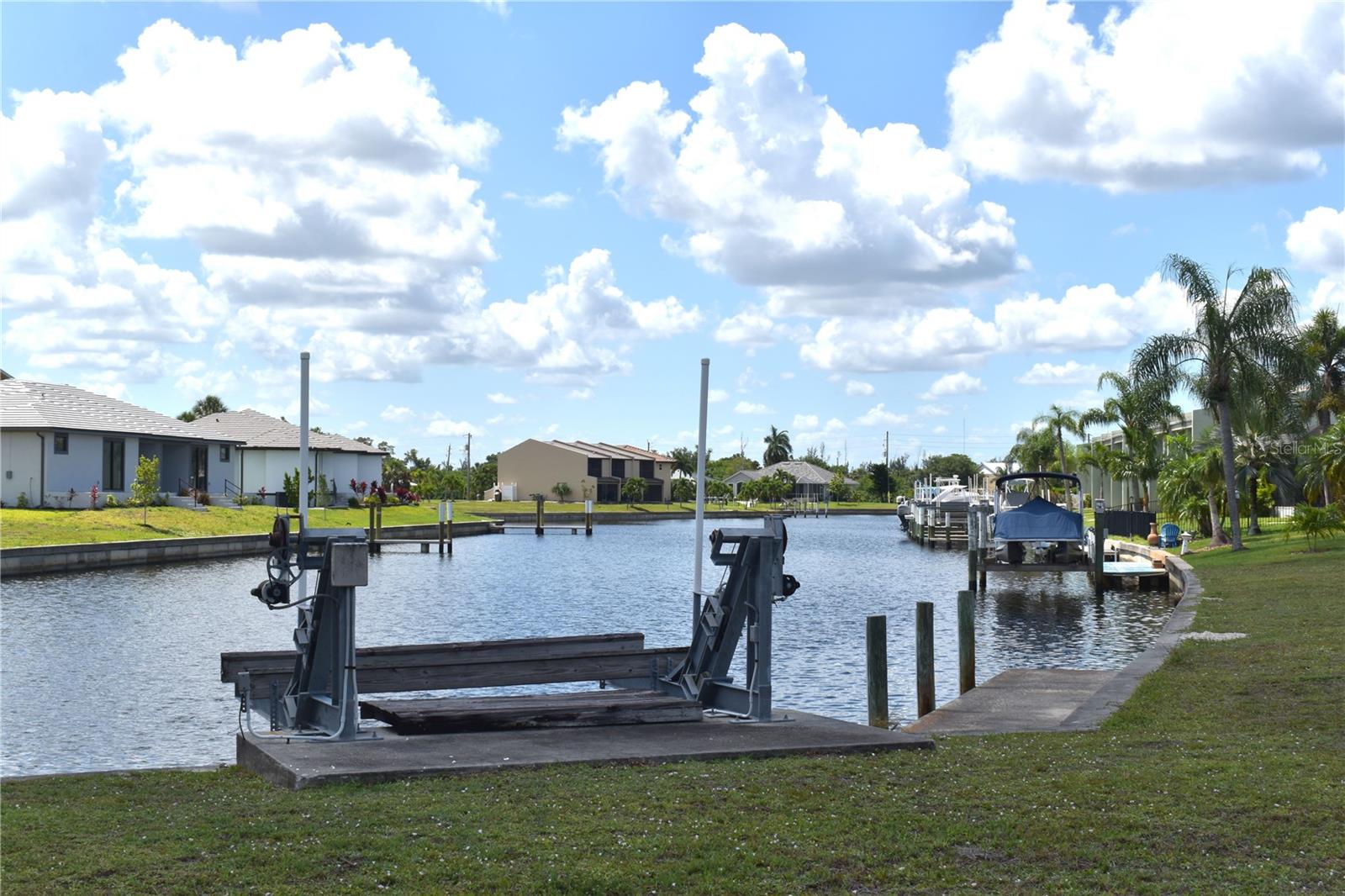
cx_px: 672
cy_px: 448
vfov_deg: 28.1
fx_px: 1793
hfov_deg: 41.1
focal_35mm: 48
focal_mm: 32
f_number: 13
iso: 100
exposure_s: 1/200
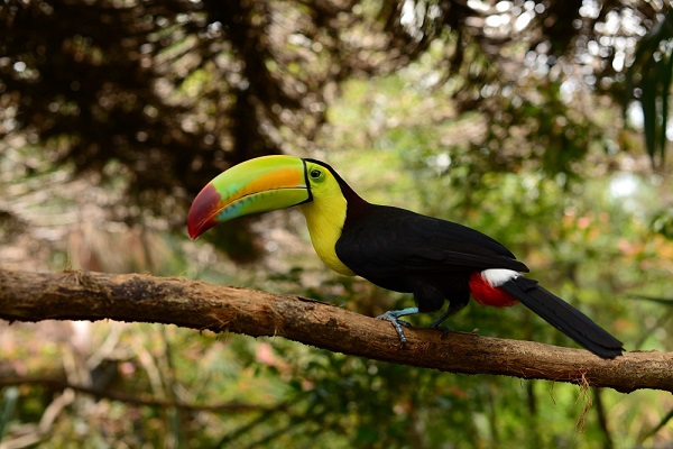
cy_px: 224
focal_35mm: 50
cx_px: 336
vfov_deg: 27.0
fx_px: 935
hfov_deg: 39.6
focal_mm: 50
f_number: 3.5
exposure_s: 1/50
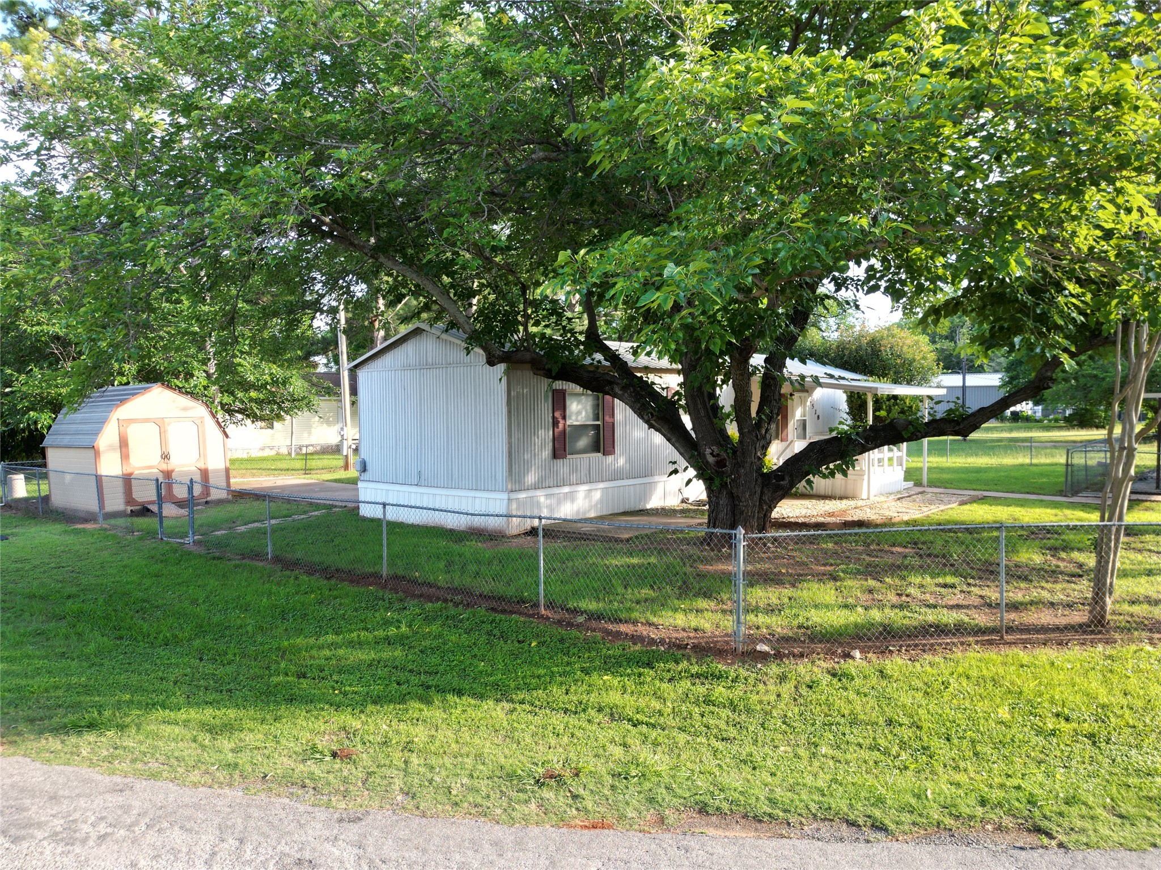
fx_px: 805
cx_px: 580
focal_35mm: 24
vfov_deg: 56.8
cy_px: 435
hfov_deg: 71.6
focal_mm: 6.72
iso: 110
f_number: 1.7
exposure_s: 1/350
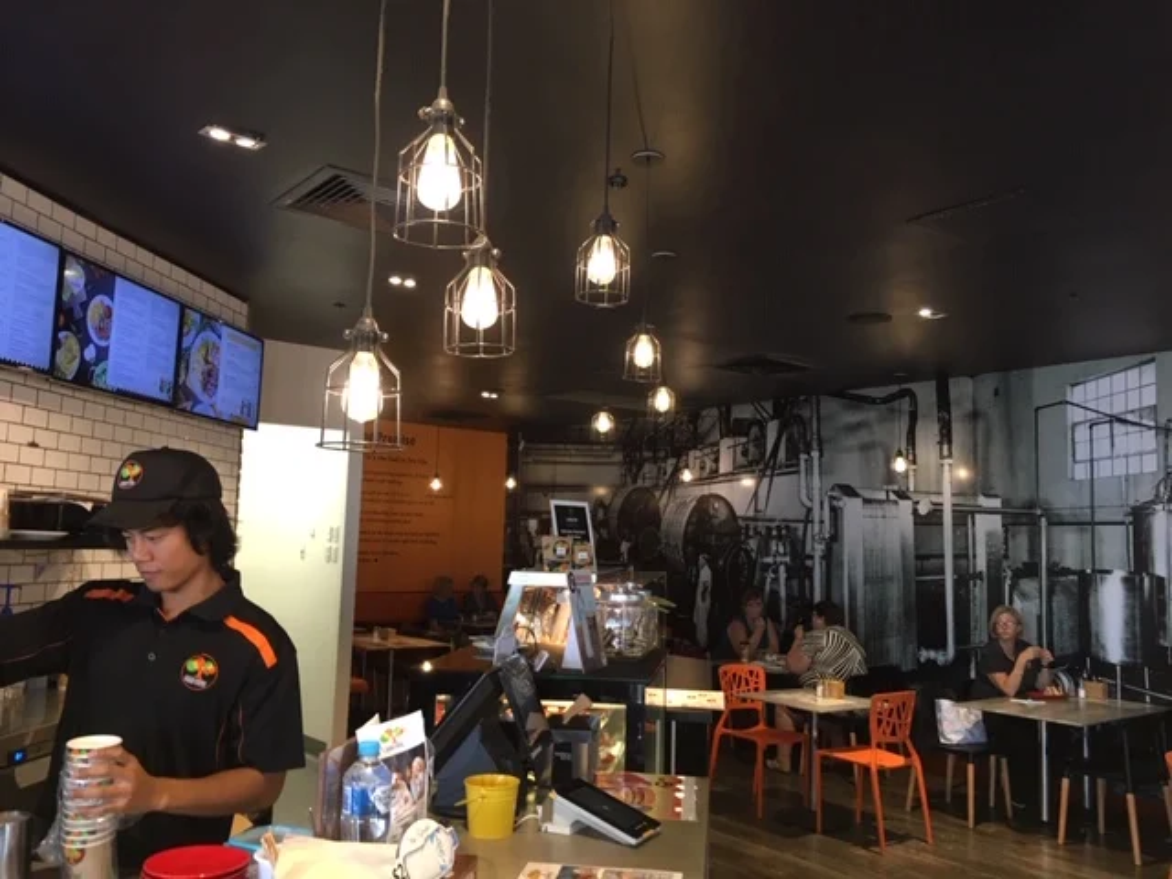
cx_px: 586
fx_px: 982
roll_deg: -2.0
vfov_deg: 48.2
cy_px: 440
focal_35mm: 29
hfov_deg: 61.7
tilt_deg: +4.7
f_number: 2.2
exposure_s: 1/33
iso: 125
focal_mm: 4.15
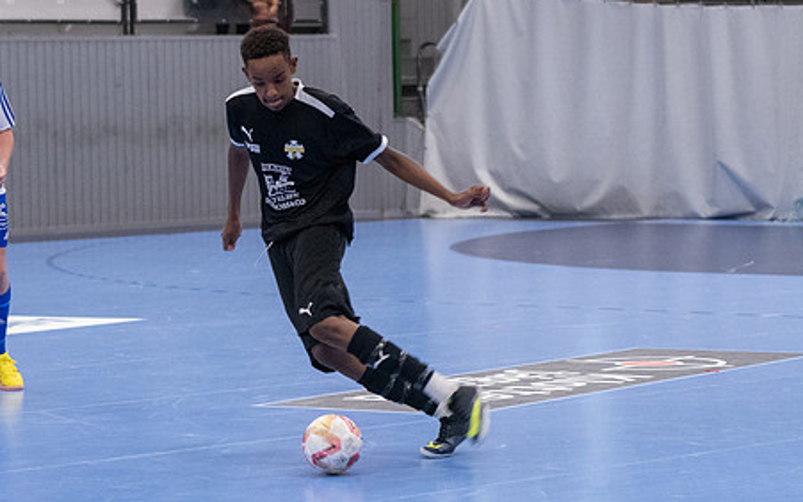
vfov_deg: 8.9
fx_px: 3217
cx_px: 317
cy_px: 223
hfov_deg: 14.2
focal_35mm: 147
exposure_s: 1/400
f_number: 3.2
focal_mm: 70
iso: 8000
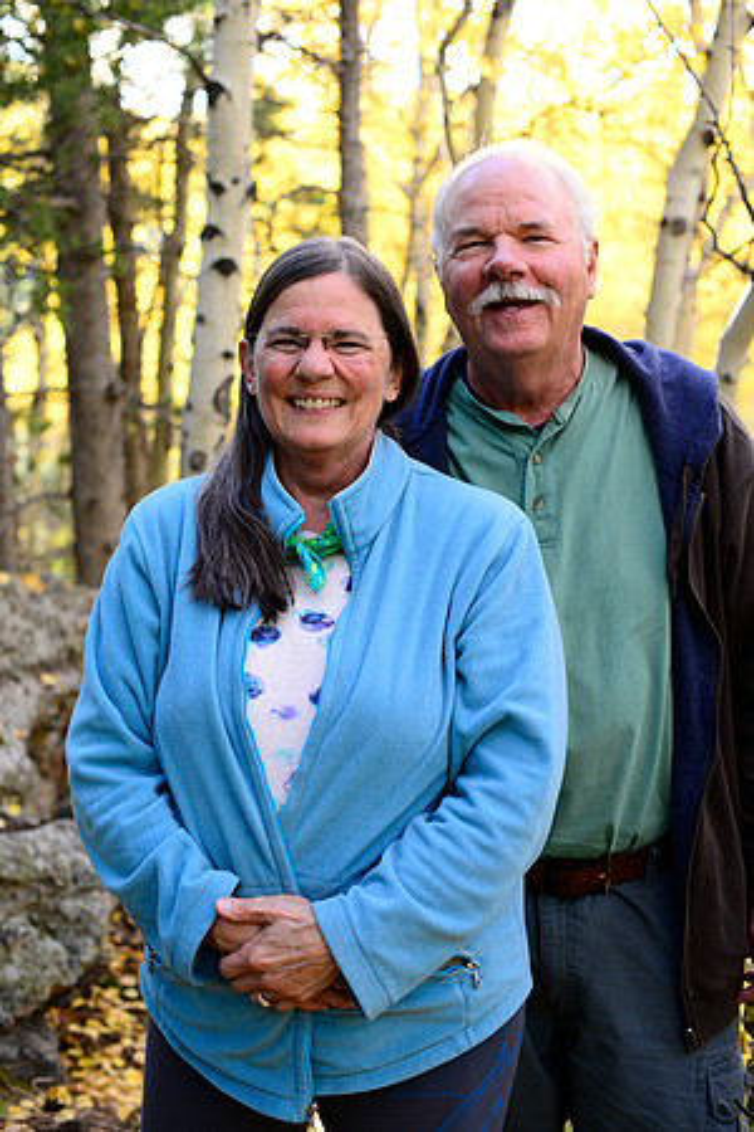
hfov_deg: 27.0
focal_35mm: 50
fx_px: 1571
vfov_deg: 39.6
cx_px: 377
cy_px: 566
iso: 640
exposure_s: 1/160
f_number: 3.5
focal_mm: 50
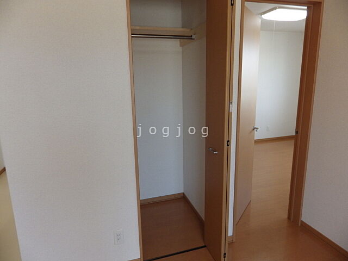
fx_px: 221
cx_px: 174
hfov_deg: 76.4
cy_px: 130
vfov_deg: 61.1
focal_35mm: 22
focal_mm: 4
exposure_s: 1/45
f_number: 3.1
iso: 125
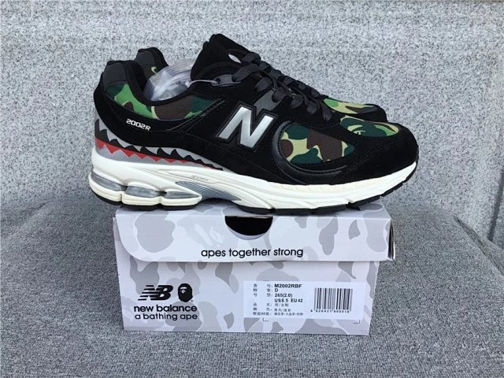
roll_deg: -0.9
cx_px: 252
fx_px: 451
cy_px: 189
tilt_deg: -21.4
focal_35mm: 31
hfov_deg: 58.4
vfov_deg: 45.4
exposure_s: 1/413
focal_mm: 3.3
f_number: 2.4
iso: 25
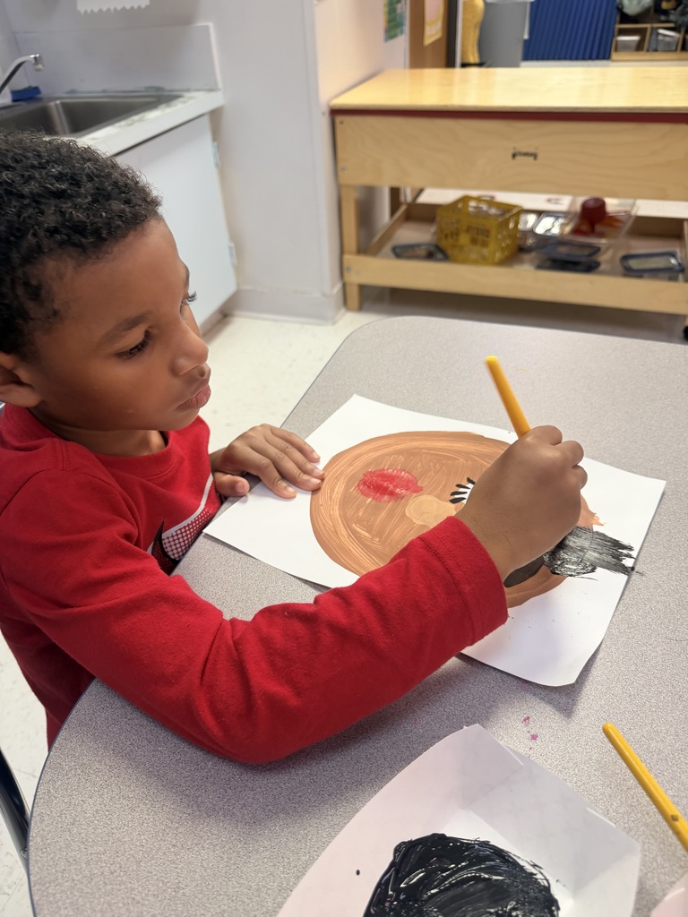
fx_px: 636
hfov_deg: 56.8
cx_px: 344
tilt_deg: -38.4
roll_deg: +4.2
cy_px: 458
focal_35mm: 24
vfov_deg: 71.6
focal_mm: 6.76
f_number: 1.78
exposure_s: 1/60
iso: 125
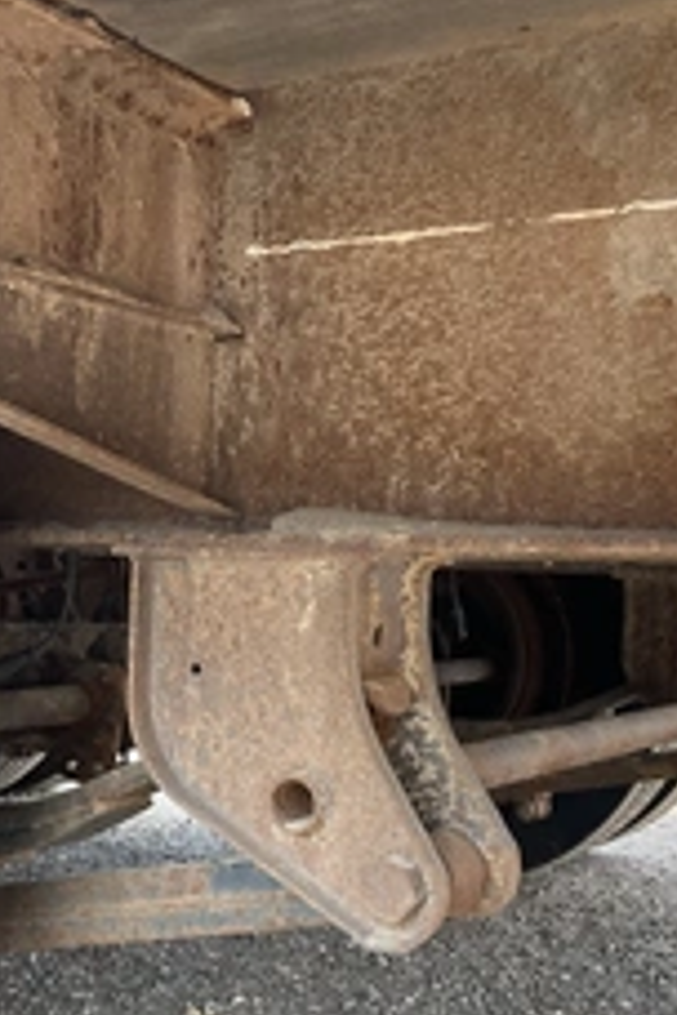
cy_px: 659
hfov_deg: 25.4
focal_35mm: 53
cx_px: 236
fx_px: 1495
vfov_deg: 37.2
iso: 50
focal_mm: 3
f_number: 1.8
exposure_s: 1/122
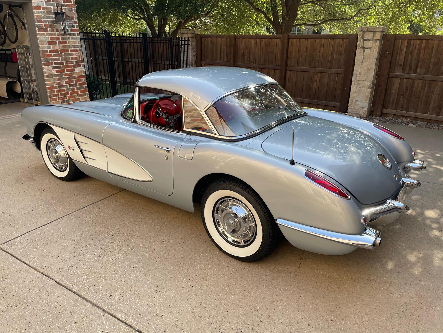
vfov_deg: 53.1
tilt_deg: -21.2
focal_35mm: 26
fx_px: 333
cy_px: 166
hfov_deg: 67.3
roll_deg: -0.6
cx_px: 222
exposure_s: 1/550
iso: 32
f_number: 1.6
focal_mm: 4.2
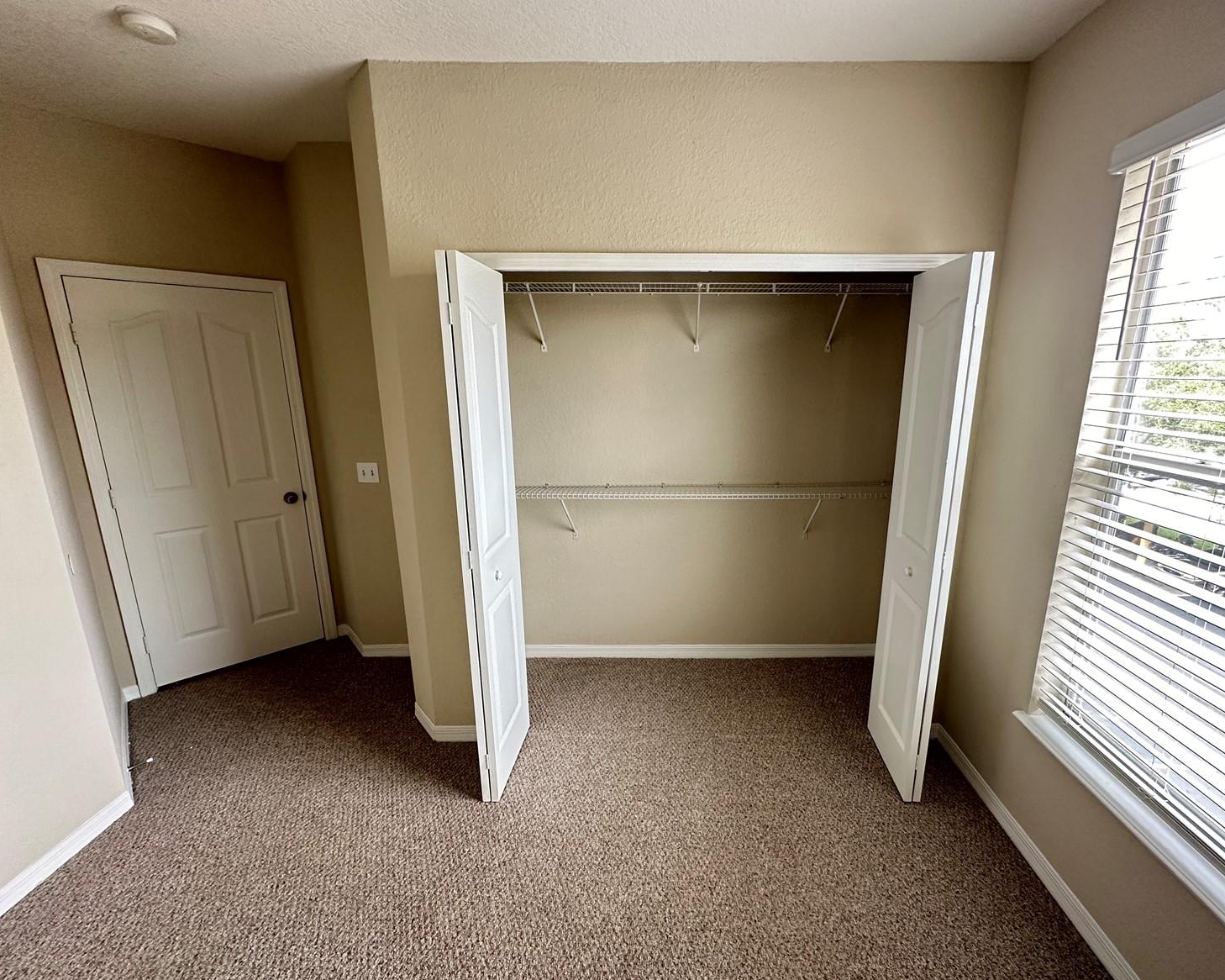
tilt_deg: -12.8
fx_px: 544
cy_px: 492
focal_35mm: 15
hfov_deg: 96.5
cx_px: 668
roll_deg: -0.1
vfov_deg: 84.0
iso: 200
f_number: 2.2
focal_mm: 2.22
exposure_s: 1/99
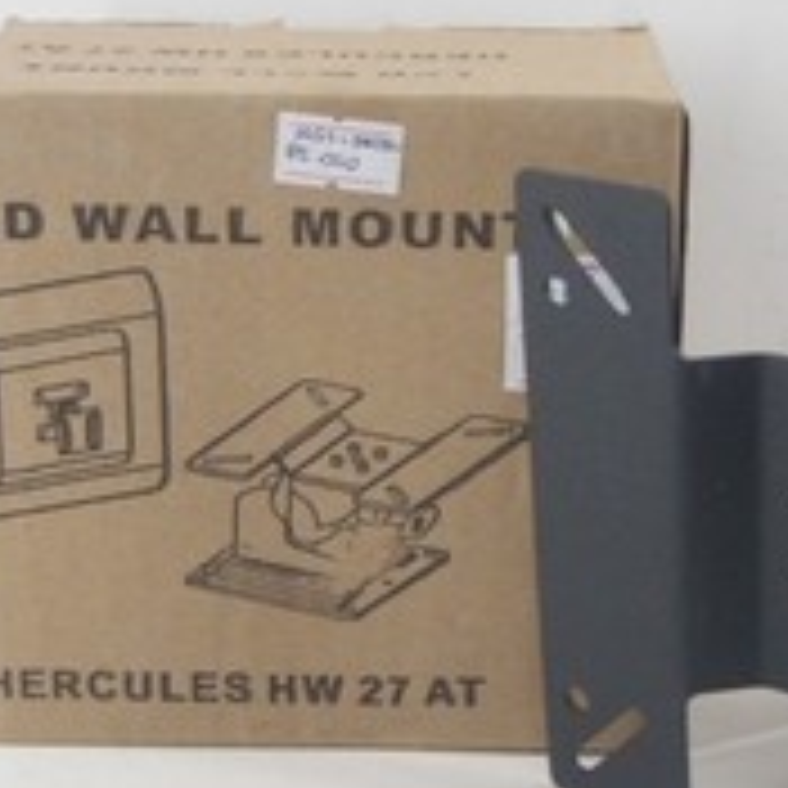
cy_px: 540
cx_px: 558
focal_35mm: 103
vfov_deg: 16.8
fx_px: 2653
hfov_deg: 16.8
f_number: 4
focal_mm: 9.13
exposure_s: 1/25
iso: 200
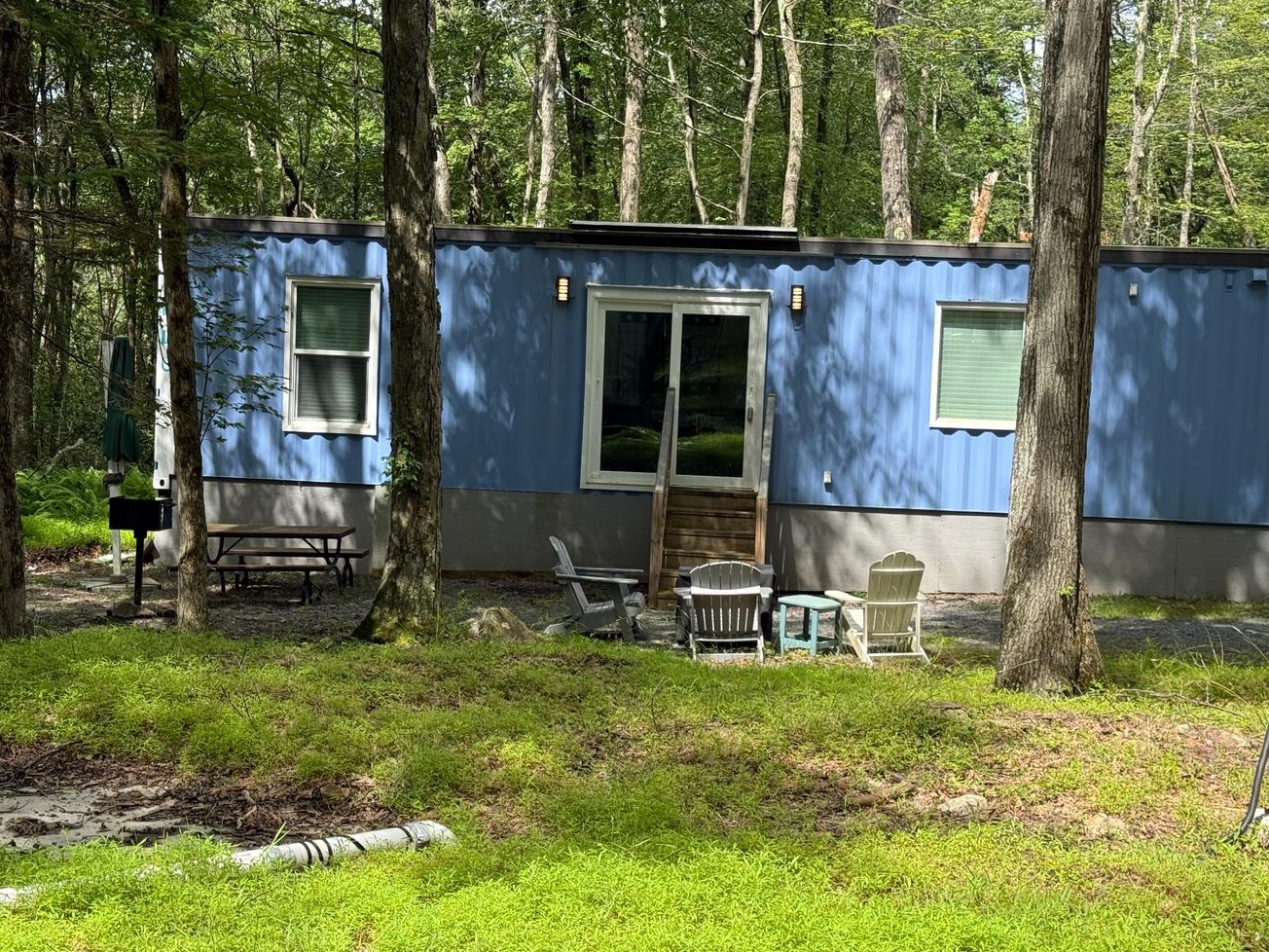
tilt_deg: -2.7
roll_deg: -1.9
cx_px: 617
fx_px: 1943
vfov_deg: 27.5
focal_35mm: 53
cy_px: 502
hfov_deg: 36.2
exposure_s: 1/1085
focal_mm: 6.76
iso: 64
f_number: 1.78
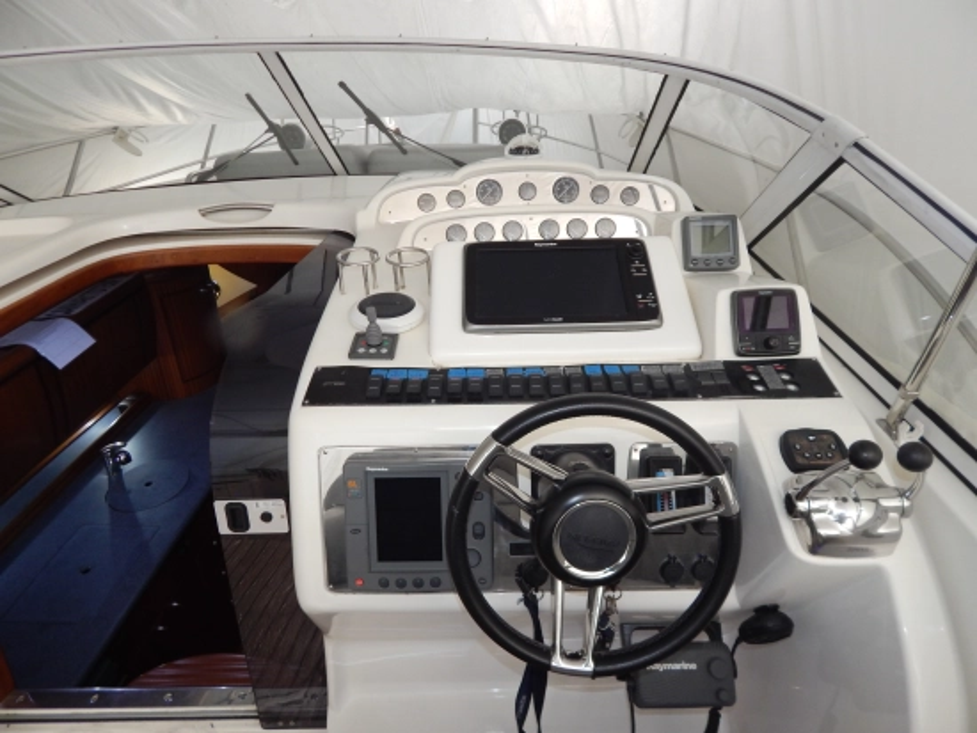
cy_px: 366
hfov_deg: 73.9
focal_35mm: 23
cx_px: 488
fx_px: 649
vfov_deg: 58.9
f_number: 3
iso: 180
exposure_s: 1/30
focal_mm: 4
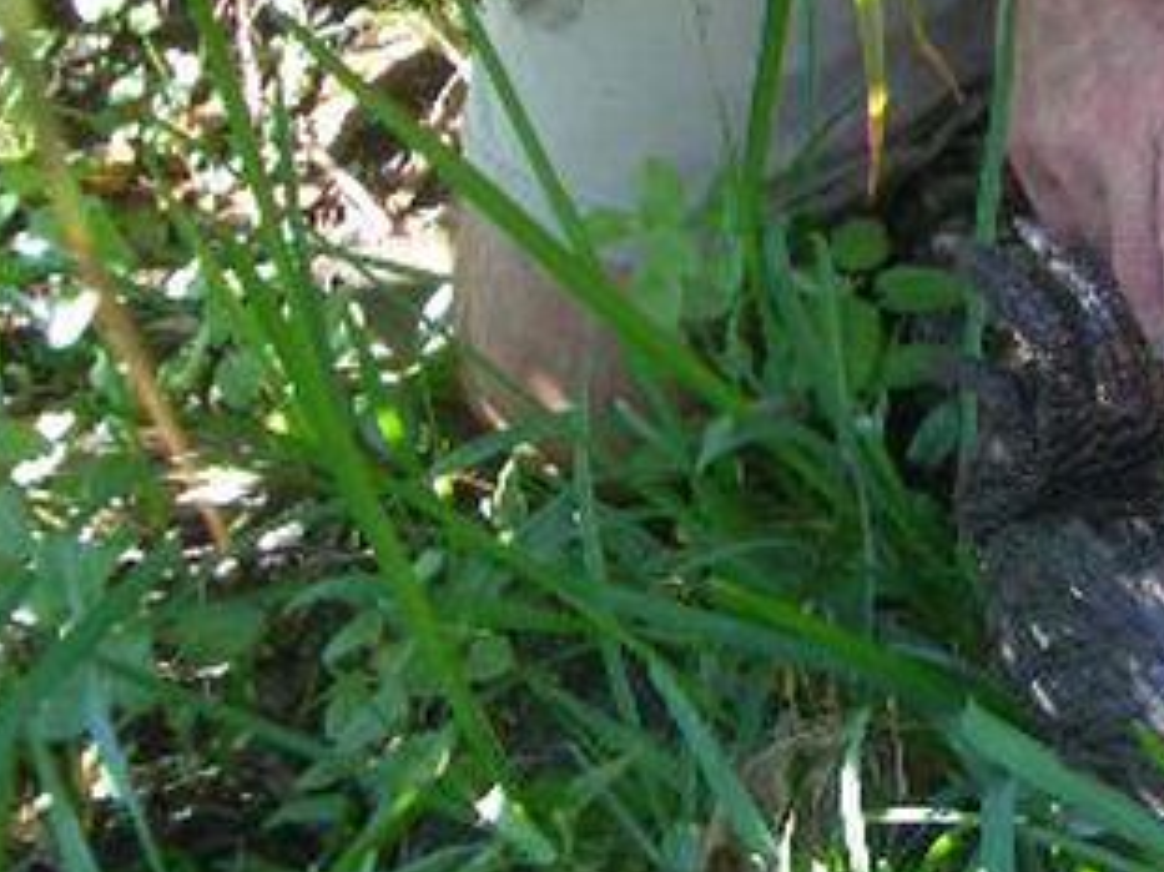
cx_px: 1276
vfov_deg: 16.4
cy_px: 269
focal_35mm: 90
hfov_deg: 20.7
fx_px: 3025
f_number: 2.6
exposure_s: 1/200
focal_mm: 5.8
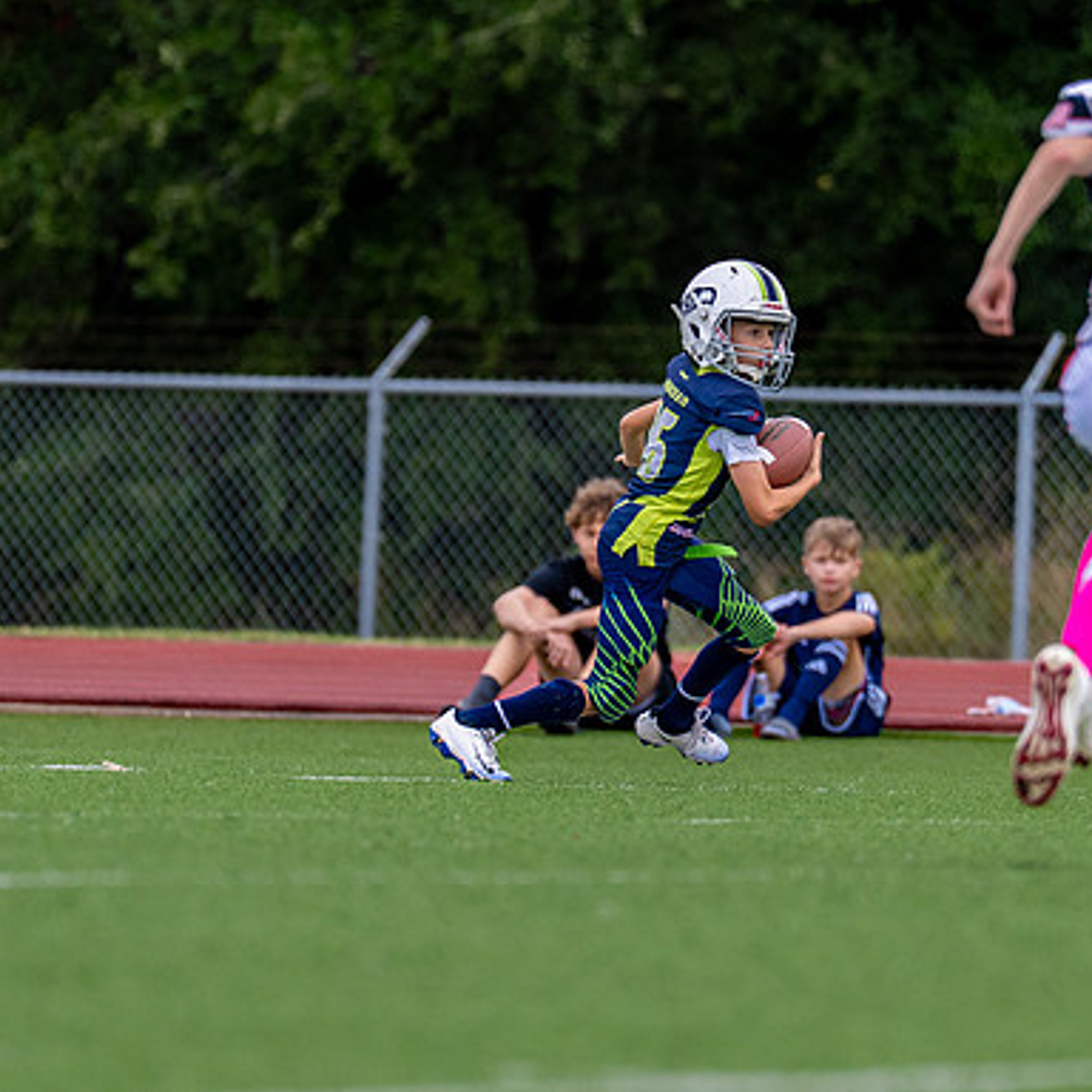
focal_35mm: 595
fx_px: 21236
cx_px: 653
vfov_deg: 2.9
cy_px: 614
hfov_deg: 2.9
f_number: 2.8
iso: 400
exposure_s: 1/3200
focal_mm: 200
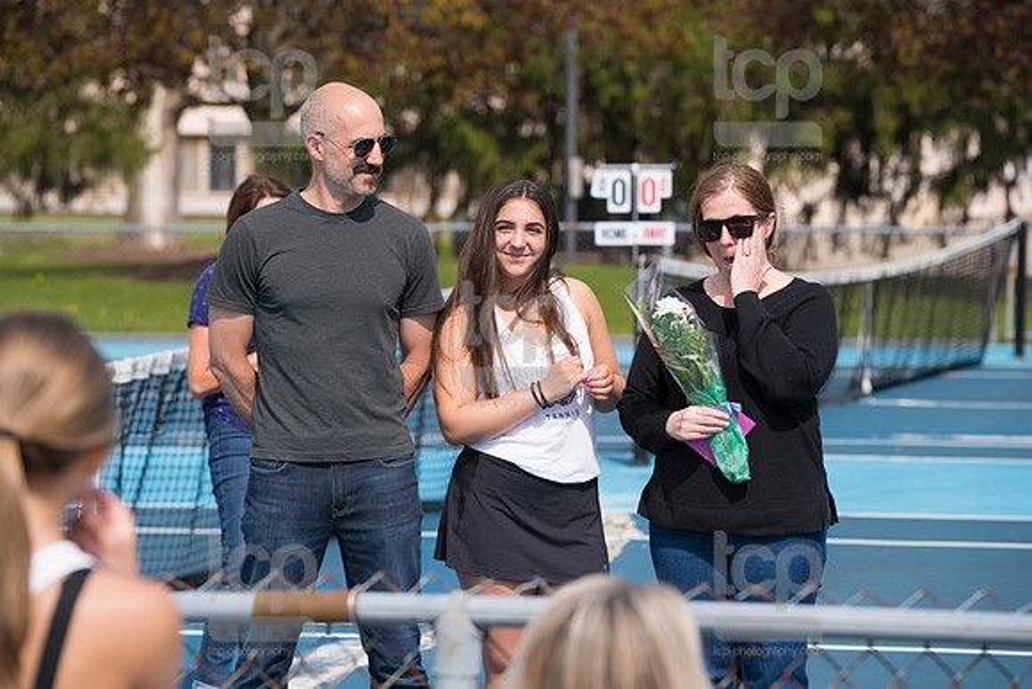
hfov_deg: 12.4
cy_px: 344
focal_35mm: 165
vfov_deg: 8.3
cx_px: 516
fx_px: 4731
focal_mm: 165
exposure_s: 1/1250
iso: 250
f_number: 5.6
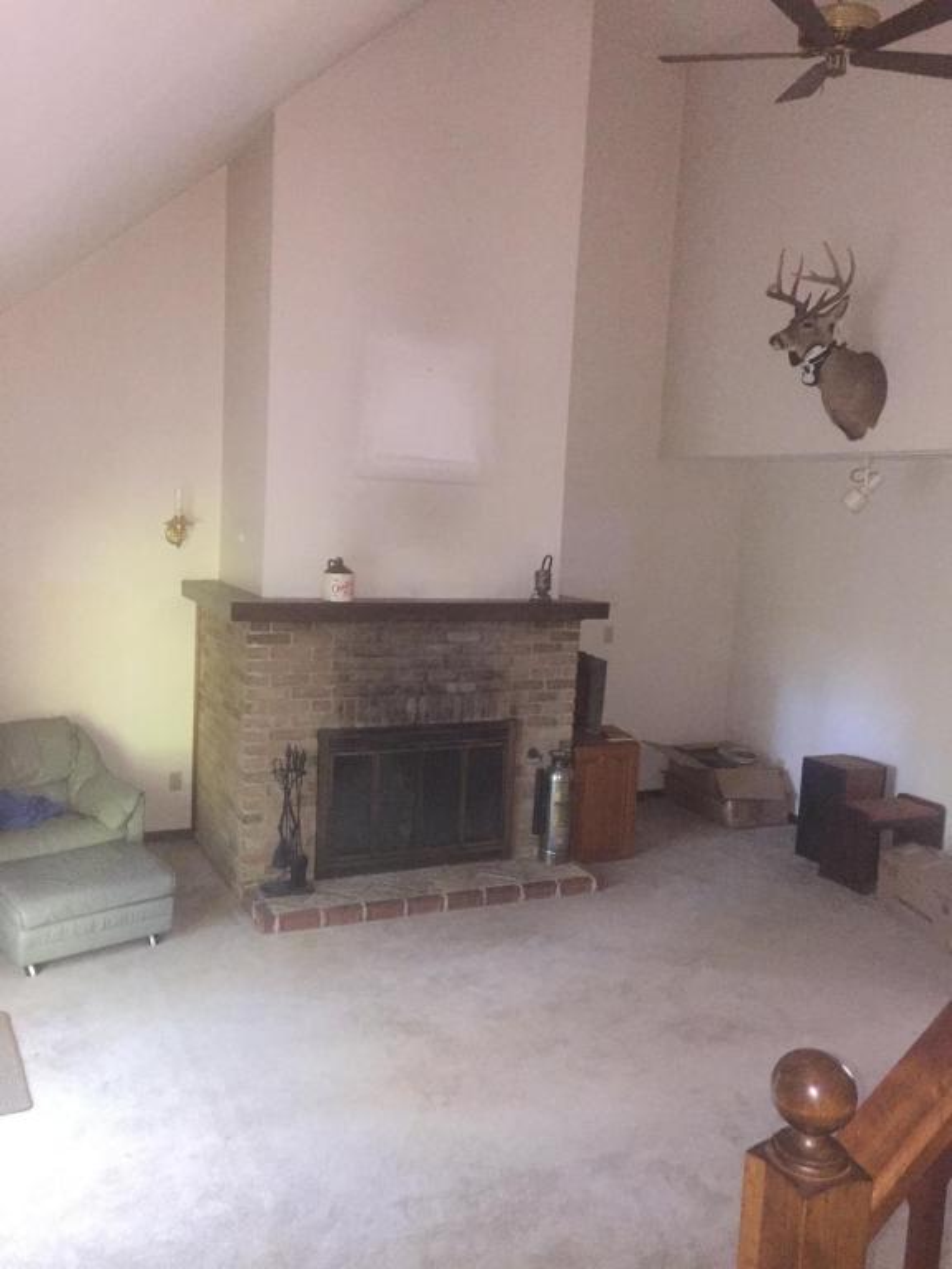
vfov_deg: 61.7
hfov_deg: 48.2
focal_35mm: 29
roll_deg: -3.7
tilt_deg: -5.0
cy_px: 634
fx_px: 1063
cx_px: 476
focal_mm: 4.15
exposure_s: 1/16
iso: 500
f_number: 2.2
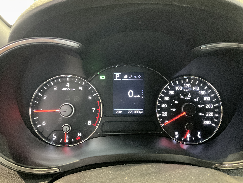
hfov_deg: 61.7
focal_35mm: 29
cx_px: 122
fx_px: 204
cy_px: 92
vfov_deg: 48.2
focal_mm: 3
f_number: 1.8
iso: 640
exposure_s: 1/30
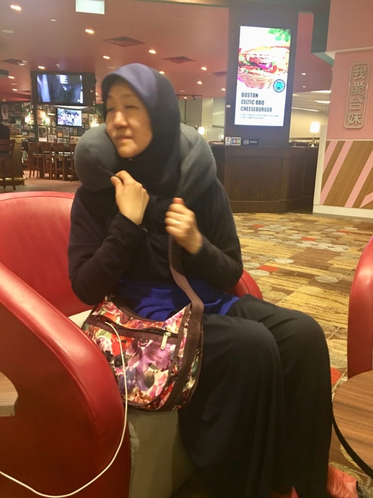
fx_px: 417
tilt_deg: -12.1
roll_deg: -2.7
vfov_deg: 61.7
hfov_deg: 48.2
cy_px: 249
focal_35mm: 29
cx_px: 186
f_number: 2.2
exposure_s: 1/10
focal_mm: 4.15
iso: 100
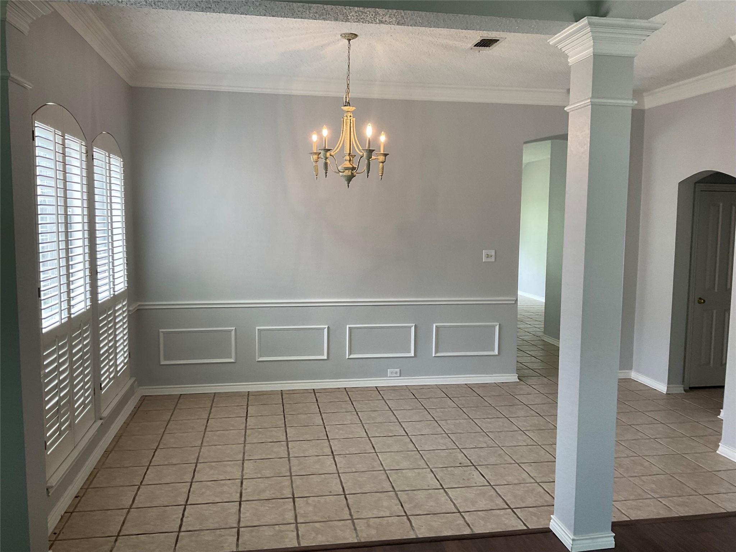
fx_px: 617
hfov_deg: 61.7
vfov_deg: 48.2
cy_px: 276
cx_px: 368
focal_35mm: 29
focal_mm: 3
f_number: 1.8
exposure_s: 1/120
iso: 64
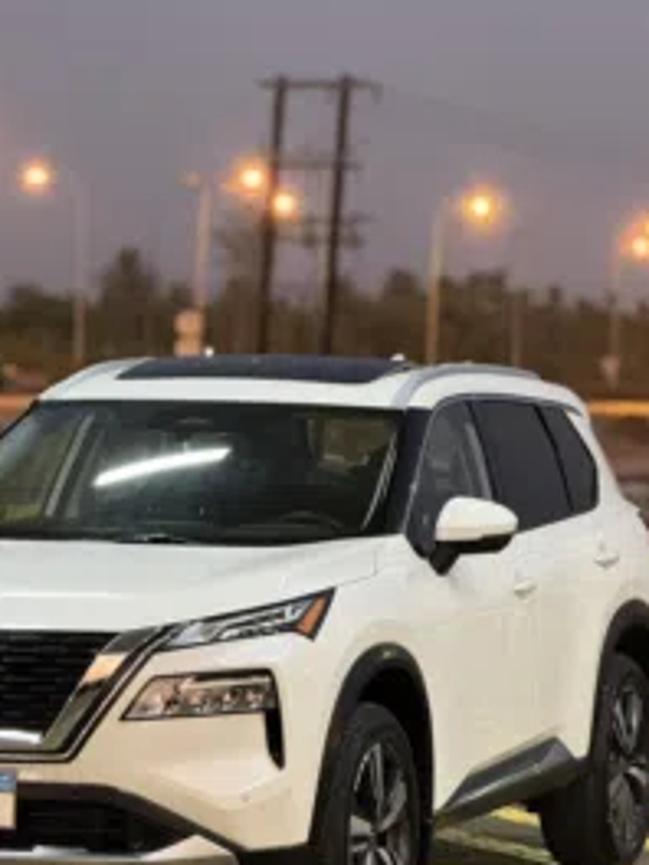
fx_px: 4550
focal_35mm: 182
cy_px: 406
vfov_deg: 10.9
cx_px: 193
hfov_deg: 8.2
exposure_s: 1/33
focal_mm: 15.66
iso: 640
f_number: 2.8
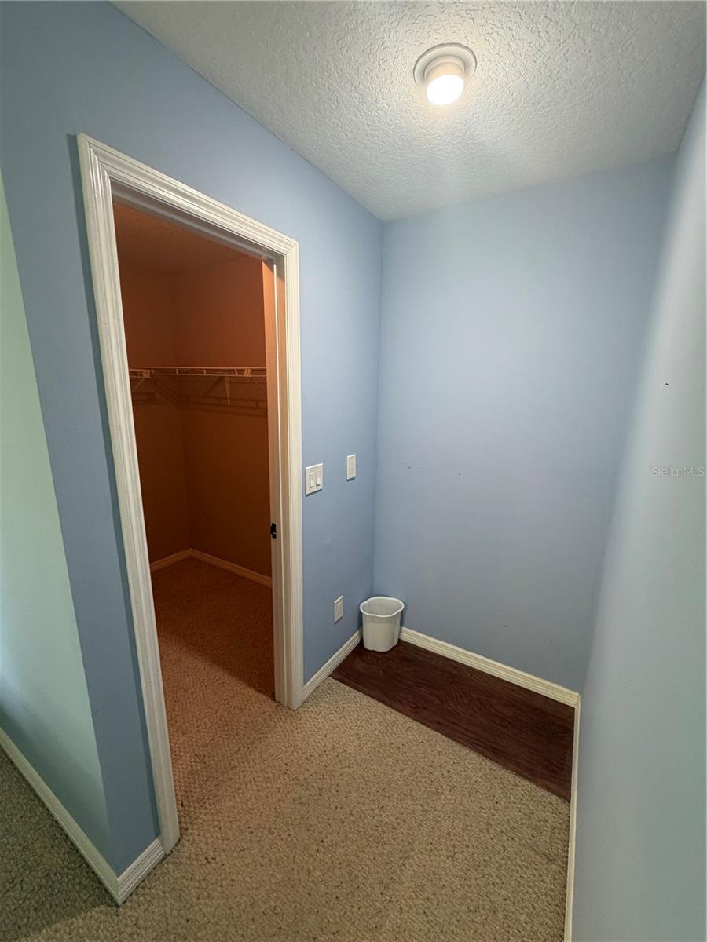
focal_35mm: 14
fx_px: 381
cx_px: 354
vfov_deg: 102.1
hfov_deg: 85.7
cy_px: 471
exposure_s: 1/60
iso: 250
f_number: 2.2
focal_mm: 2.22
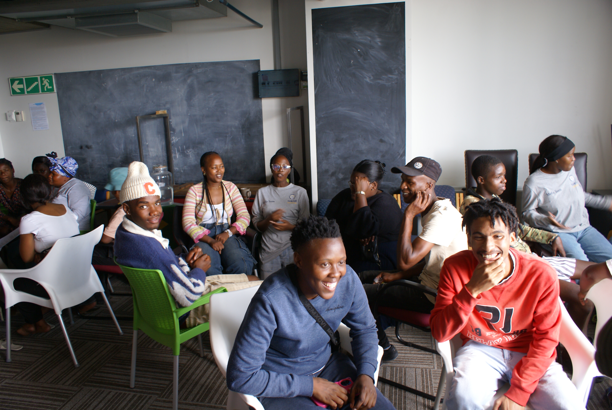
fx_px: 460
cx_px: 306
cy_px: 205
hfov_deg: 67.3
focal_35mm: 27
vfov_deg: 48.0
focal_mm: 18
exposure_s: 1/30
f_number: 4
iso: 200
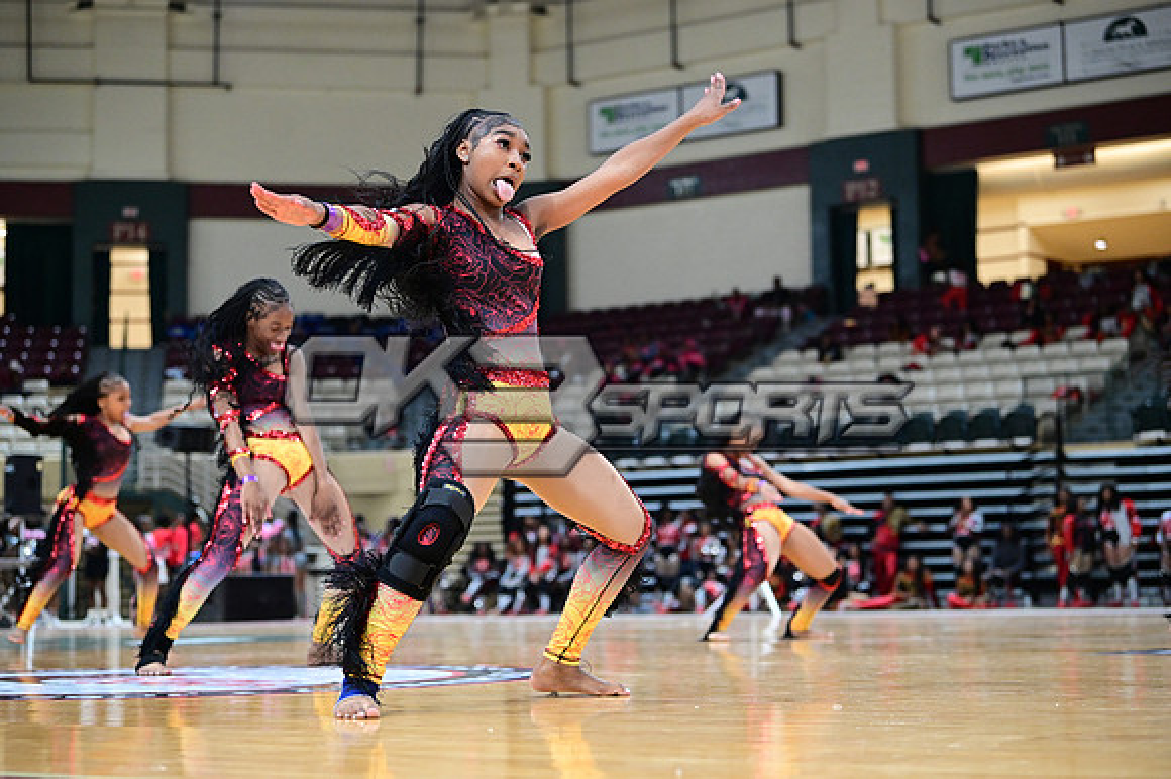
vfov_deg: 19.4
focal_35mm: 70
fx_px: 2276
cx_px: 586
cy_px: 390
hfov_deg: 28.9
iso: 6400
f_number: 3.2
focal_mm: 70
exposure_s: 1/1000
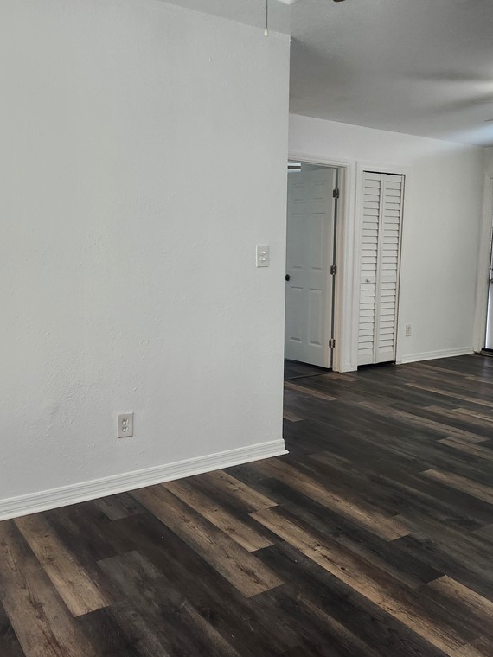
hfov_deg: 45.0
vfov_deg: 58.4
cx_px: 317
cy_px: 330
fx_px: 589
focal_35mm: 31
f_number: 1.8
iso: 320
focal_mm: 5.54
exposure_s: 1/120
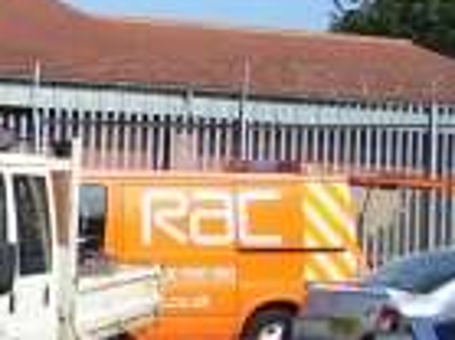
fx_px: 1747
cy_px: 186
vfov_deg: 11.1
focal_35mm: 133
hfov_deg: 13.3
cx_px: -373
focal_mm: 6
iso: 80
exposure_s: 1/500
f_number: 4.8
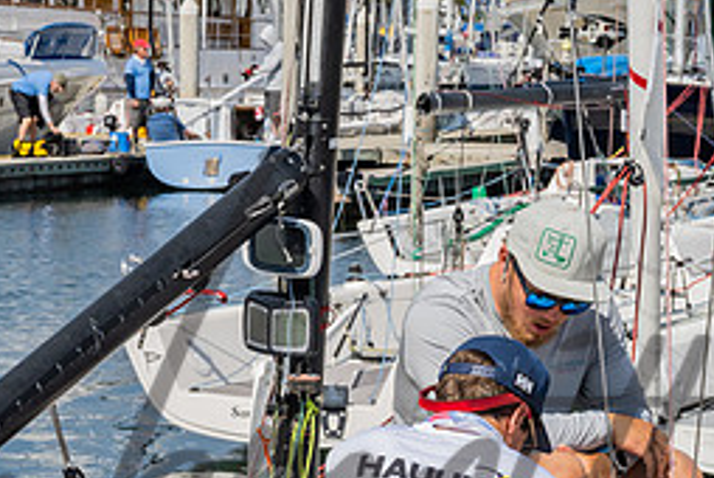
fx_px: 2899
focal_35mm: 146
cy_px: 468
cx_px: 306
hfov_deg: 14.0
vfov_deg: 9.4
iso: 640
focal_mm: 64
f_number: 13
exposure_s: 1/800
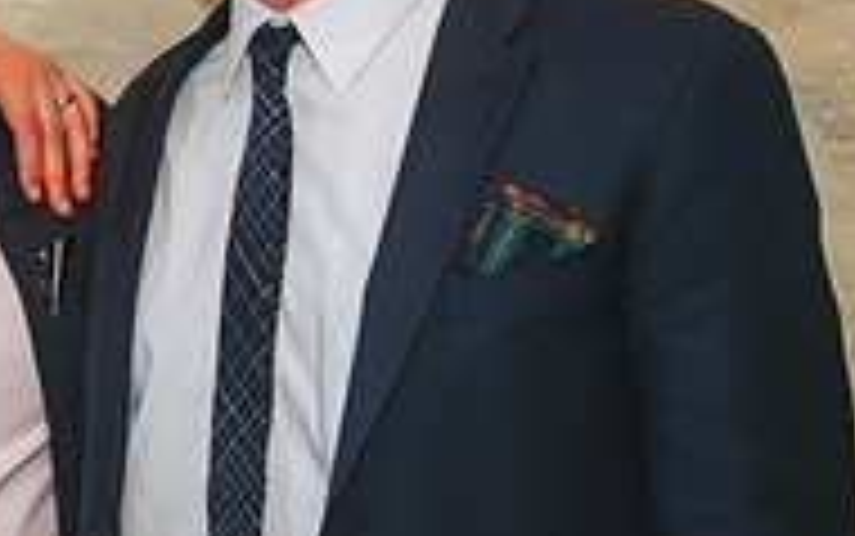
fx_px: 2751
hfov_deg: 17.0
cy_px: 320
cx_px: -126
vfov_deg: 11.1
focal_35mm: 118
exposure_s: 1/80
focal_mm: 38
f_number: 2.8
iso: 2000
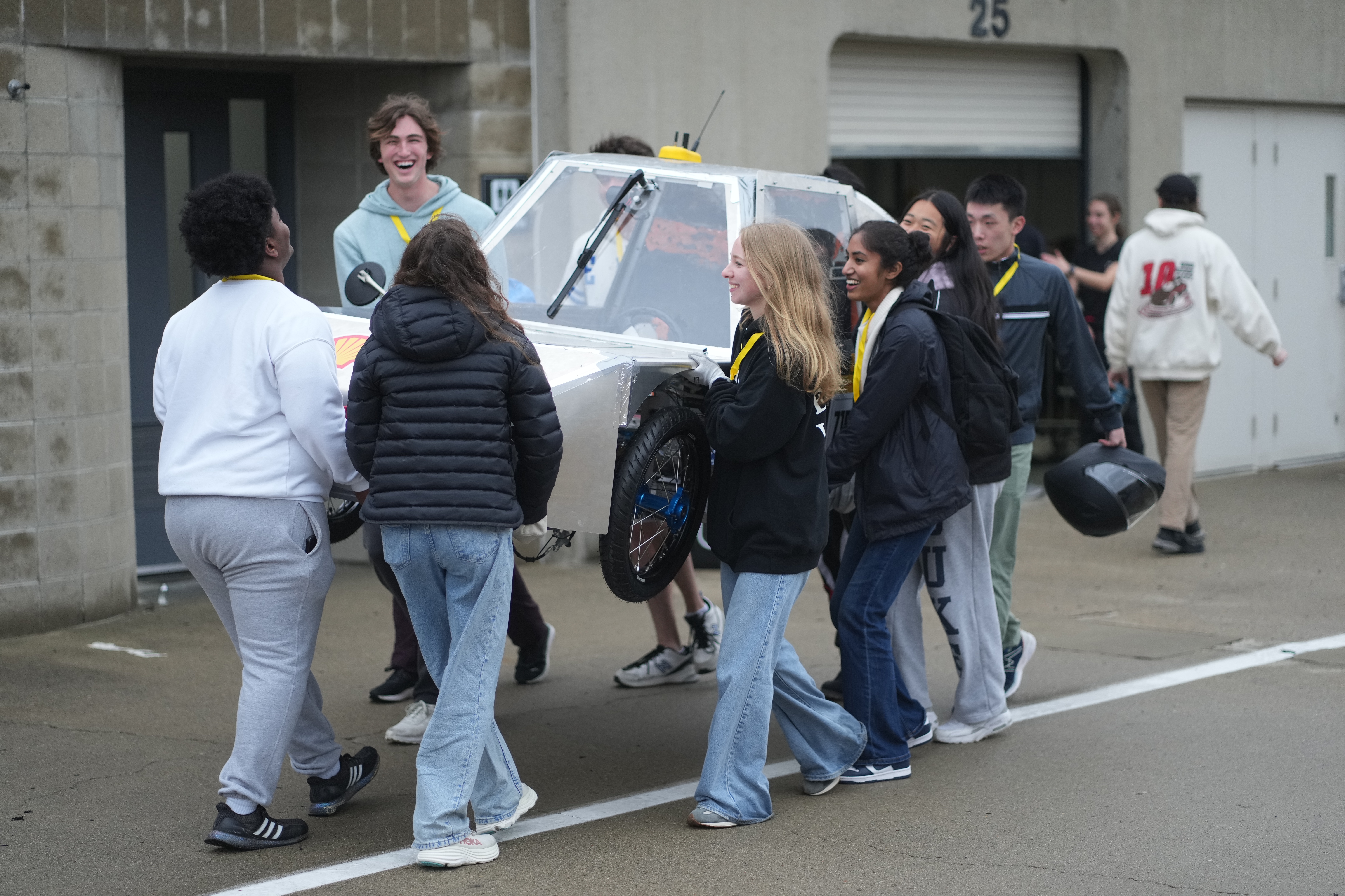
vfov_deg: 16.1
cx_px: 672
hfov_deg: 23.9
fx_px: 3175
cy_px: 448
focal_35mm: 85
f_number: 1.8
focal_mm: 85
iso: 800
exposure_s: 1/5000
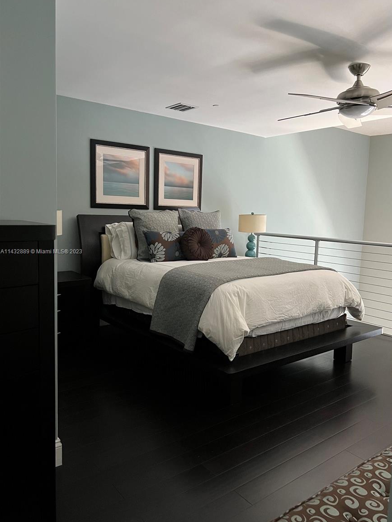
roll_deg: -2.2
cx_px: 203
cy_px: 252
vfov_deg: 65.3
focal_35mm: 27
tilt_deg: -5.5
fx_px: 408
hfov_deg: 51.3
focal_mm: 5.7
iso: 400
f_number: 1.5
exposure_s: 1/60
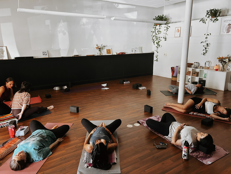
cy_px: 87
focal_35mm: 26
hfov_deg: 67.3
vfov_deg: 53.1
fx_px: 174
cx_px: 116
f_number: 1.5
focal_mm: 5.7
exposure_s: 1/60
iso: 320
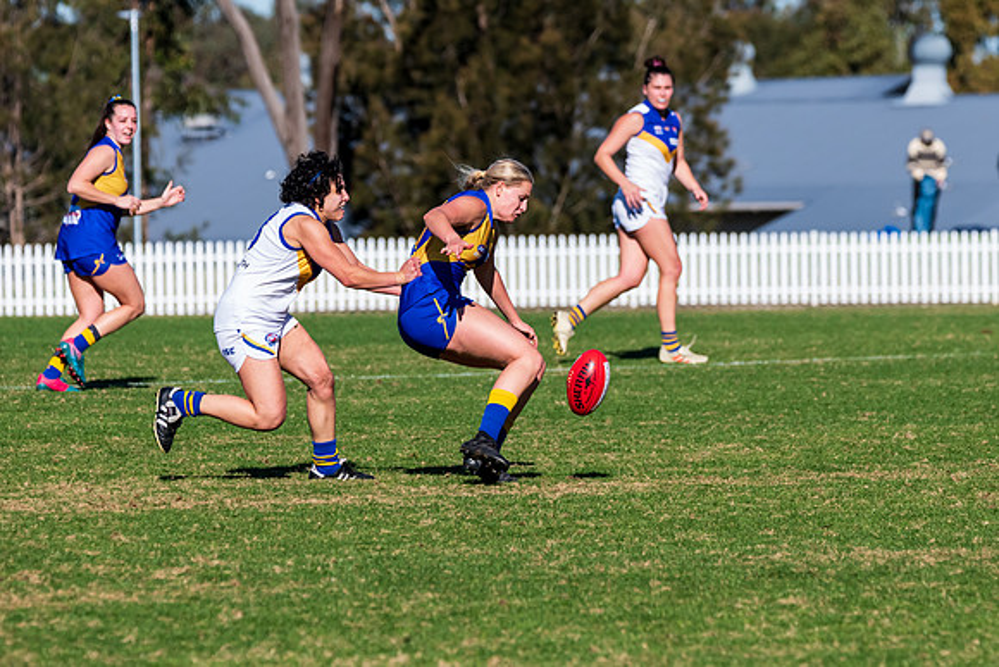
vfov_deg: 3.4
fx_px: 11313
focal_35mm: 408
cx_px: 559
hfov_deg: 5.1
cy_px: 289
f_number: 10
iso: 800
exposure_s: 1/2000
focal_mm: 320
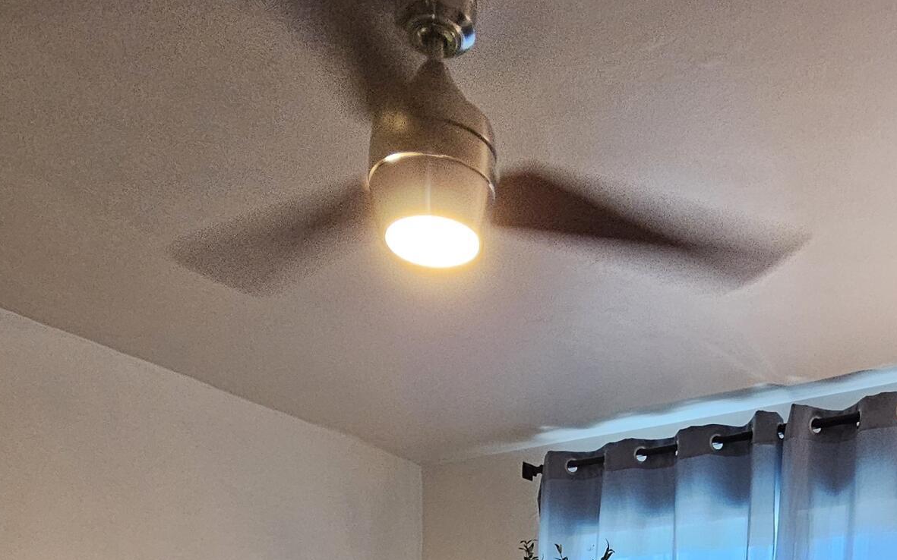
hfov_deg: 54.4
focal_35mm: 35
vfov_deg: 26.7
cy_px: 827
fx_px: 856
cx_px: 586
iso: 500
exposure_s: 1/30
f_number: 2.2
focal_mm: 2.2
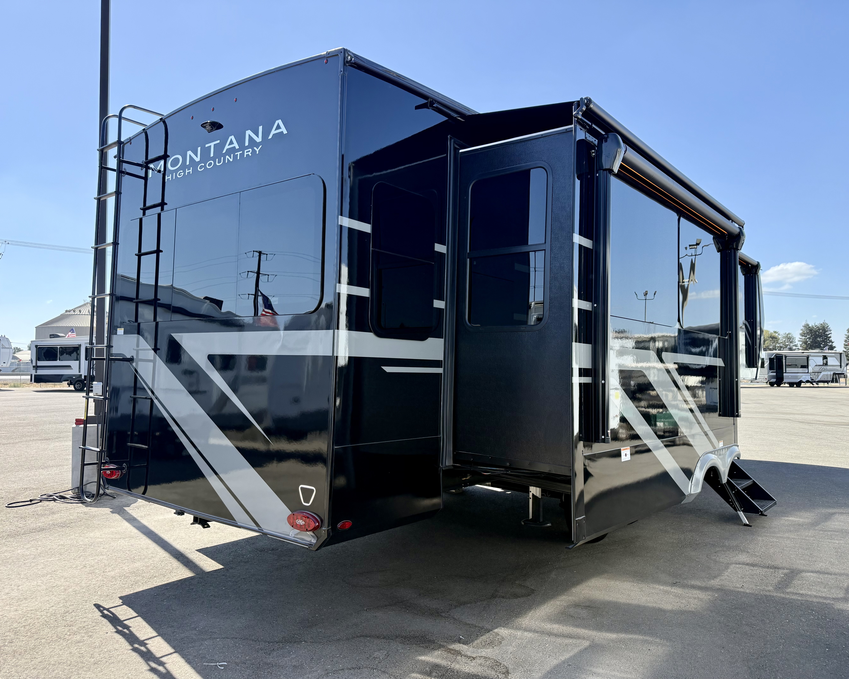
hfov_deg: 68.1
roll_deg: -0.1
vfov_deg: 56.8
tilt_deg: +3.9
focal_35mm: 25
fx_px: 628
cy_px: 340
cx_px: 426
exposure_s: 1/2445
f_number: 1.78
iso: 100
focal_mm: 6.76
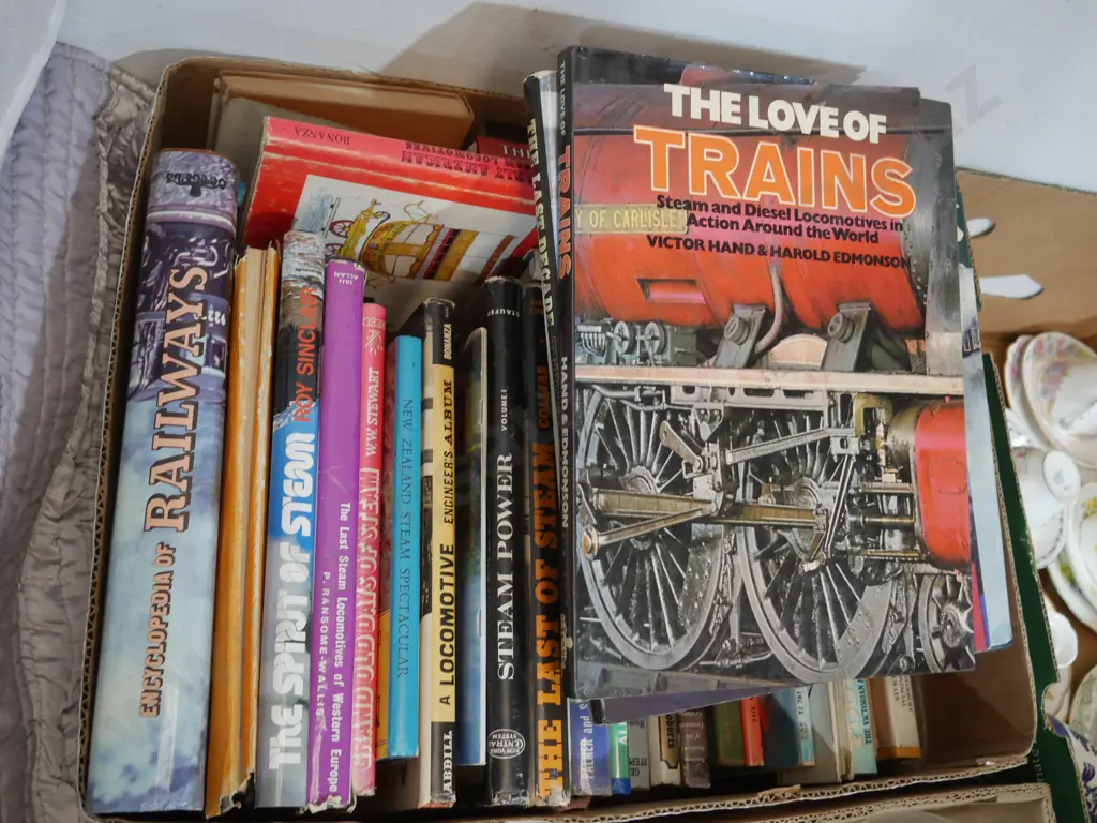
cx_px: 548
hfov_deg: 54.0
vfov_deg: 41.8
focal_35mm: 34
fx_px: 1077
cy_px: 412
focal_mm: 17
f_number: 4
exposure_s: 1/60
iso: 1250
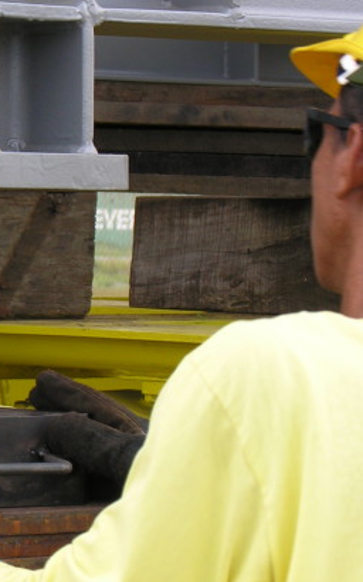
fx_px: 3944
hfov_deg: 5.2
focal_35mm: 249
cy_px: 339
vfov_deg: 8.4
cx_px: -201
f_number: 4.5
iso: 50
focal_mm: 24
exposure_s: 1/104
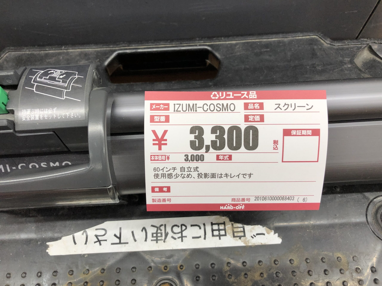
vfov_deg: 49.7
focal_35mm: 28
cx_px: 191
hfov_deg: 63.4
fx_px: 309
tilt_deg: -68.1
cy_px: 143
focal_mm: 3.99
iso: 25
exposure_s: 1/30
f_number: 1.8
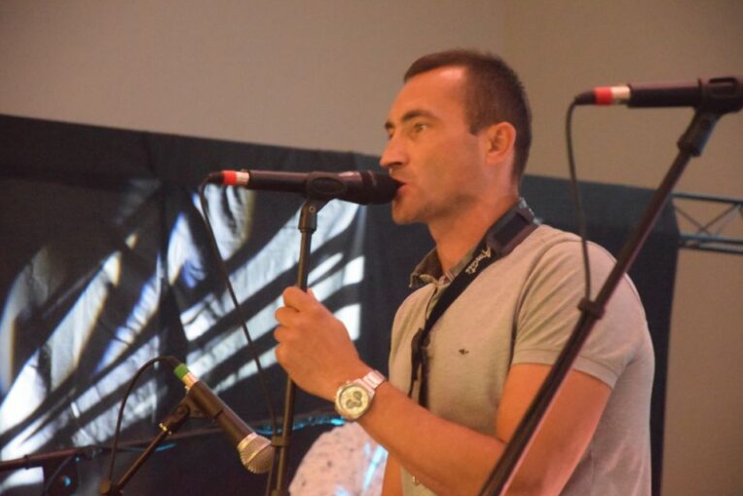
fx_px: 3272
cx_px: 373
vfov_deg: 8.7
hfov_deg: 13.0
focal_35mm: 159
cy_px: 248
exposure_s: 1/50
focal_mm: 105
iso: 12800
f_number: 5.6
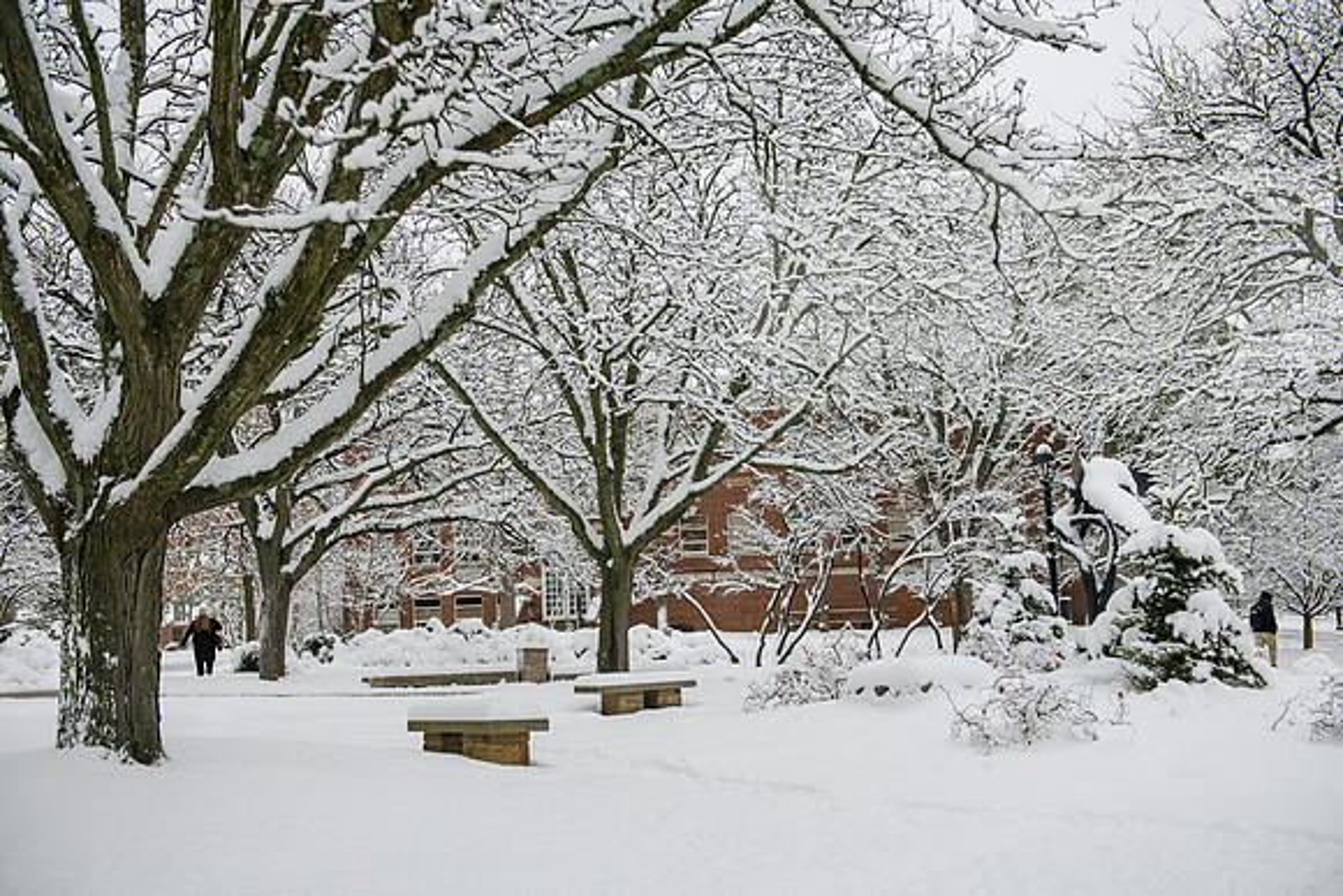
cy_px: 448
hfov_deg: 46.4
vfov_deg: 31.9
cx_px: 672
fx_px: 1567
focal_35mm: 42
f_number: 4
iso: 320
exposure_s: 1/320
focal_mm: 42
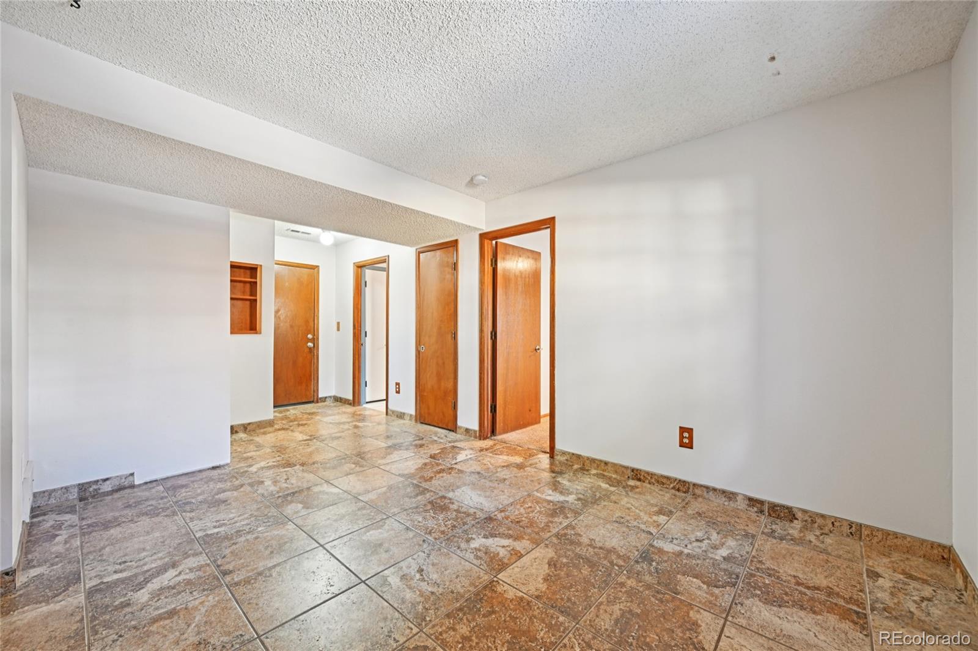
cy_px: 326
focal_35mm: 14
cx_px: 489
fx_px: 380
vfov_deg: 81.2
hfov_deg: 104.3
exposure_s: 1/4
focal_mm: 14
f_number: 8
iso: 400
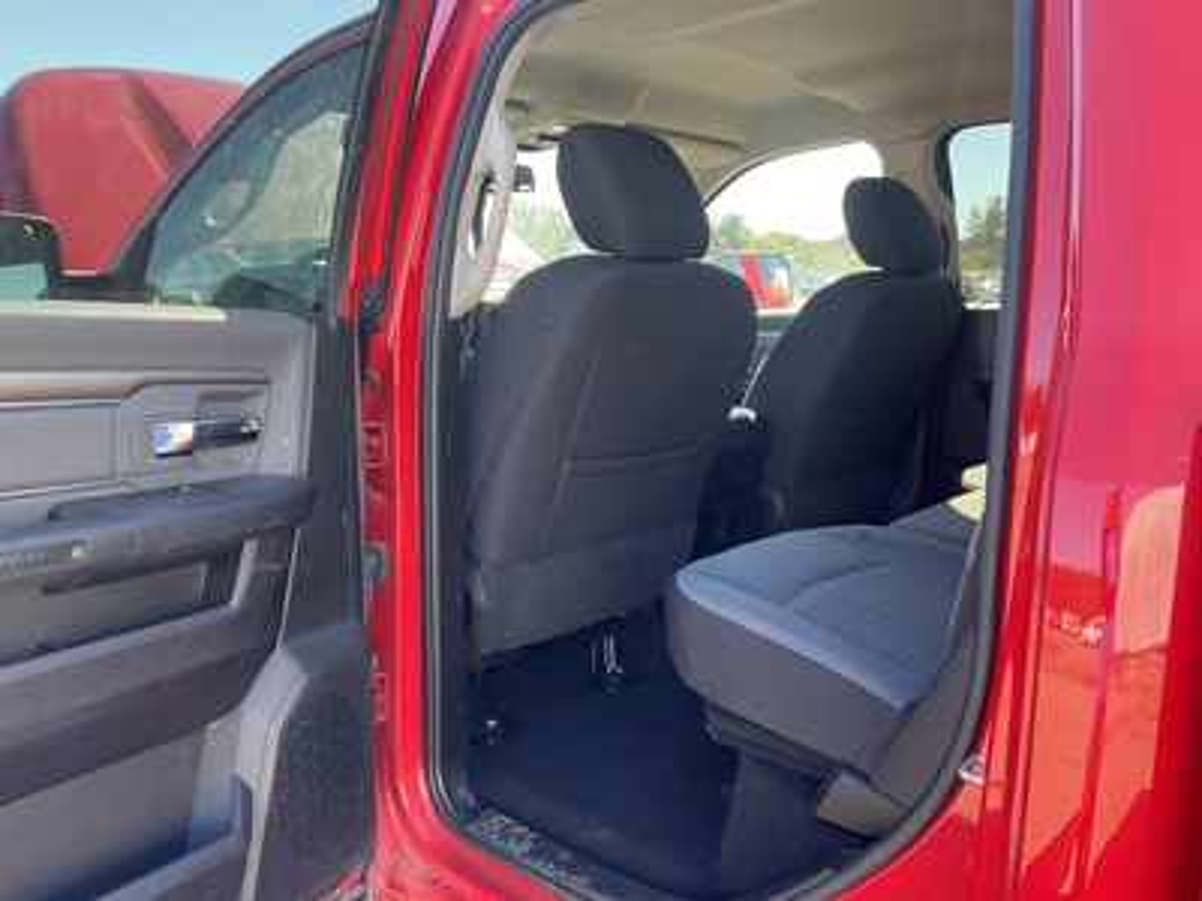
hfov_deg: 61.7
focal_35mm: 29
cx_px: 601
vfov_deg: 48.2
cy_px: 450
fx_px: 1007
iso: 40
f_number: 1.8
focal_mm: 3
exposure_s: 1/122
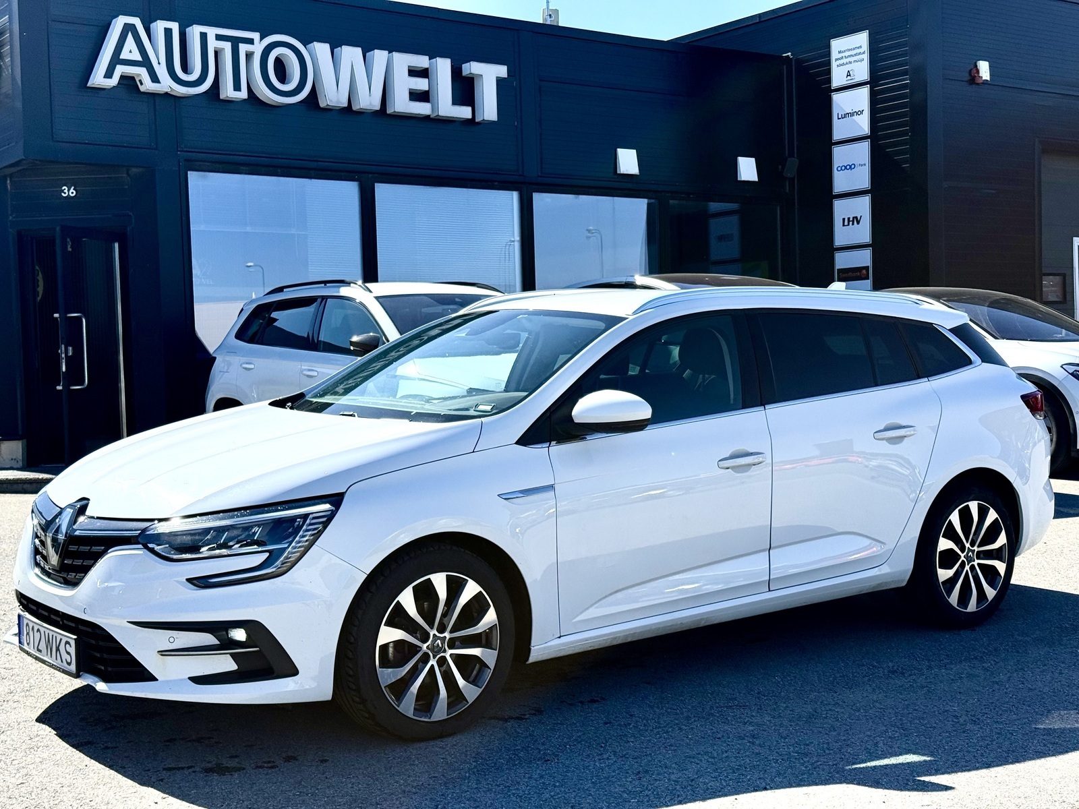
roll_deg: +1.3
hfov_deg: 39.7
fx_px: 1496
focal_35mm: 48
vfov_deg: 30.3
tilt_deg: -2.1
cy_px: 404
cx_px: 540
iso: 100
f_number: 1.78
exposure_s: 1/6536
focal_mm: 6.76
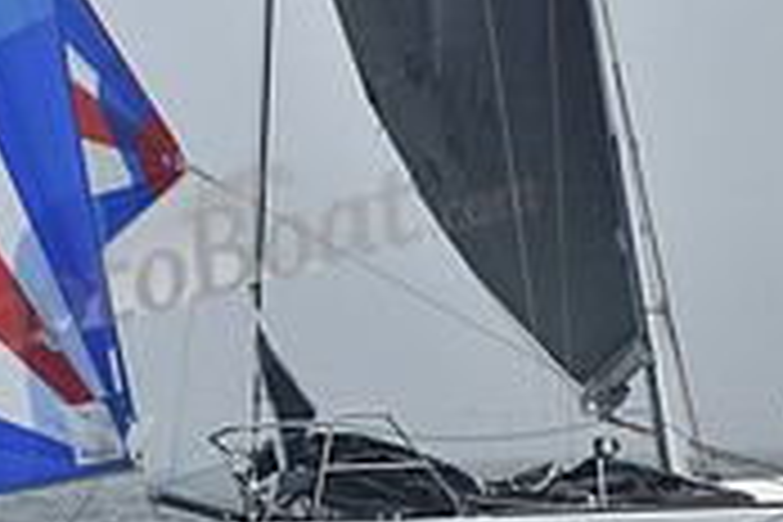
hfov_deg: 8.8
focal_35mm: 233
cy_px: 430
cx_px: 774
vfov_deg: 5.9
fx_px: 5067
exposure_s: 1/800
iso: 250
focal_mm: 70
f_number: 9
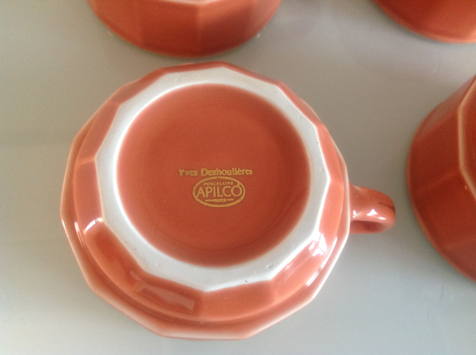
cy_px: 178
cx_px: 238
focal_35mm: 35
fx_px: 481
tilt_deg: -72.0
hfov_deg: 52.7
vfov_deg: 40.6
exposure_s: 1/17
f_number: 2.4
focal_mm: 4.28
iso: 160
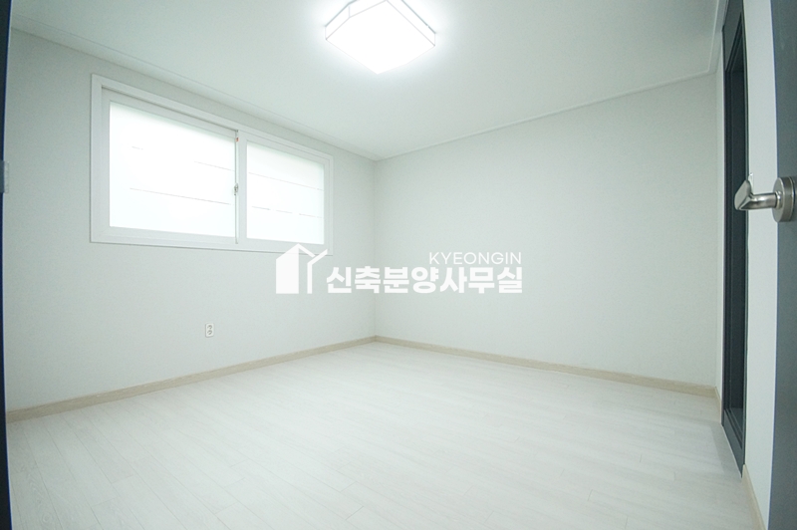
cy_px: 265
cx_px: 398
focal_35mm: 15
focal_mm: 10
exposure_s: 1/100
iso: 1600
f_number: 5.6
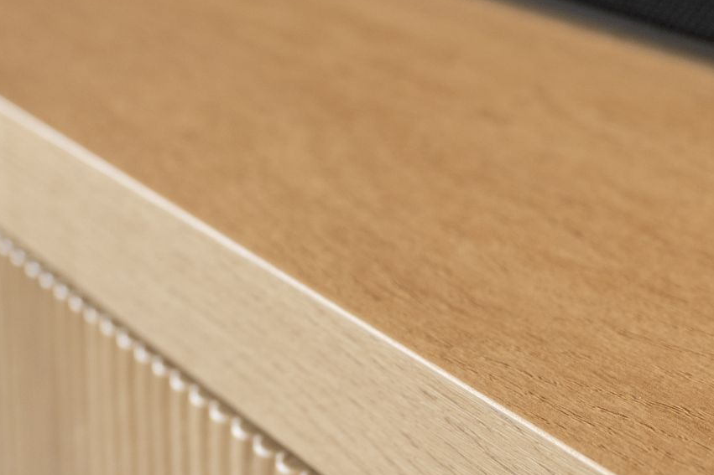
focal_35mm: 94
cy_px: -50
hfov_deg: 20.0
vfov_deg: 14.2
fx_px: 1864
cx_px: 909
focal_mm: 32
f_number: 5.6
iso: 320
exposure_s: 1/20
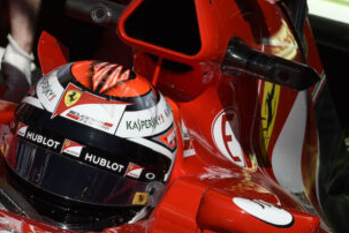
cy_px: 230
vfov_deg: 4.6
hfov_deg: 6.9
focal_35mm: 297
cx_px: 39
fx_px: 2879
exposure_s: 1/1000
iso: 400
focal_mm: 150
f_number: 13
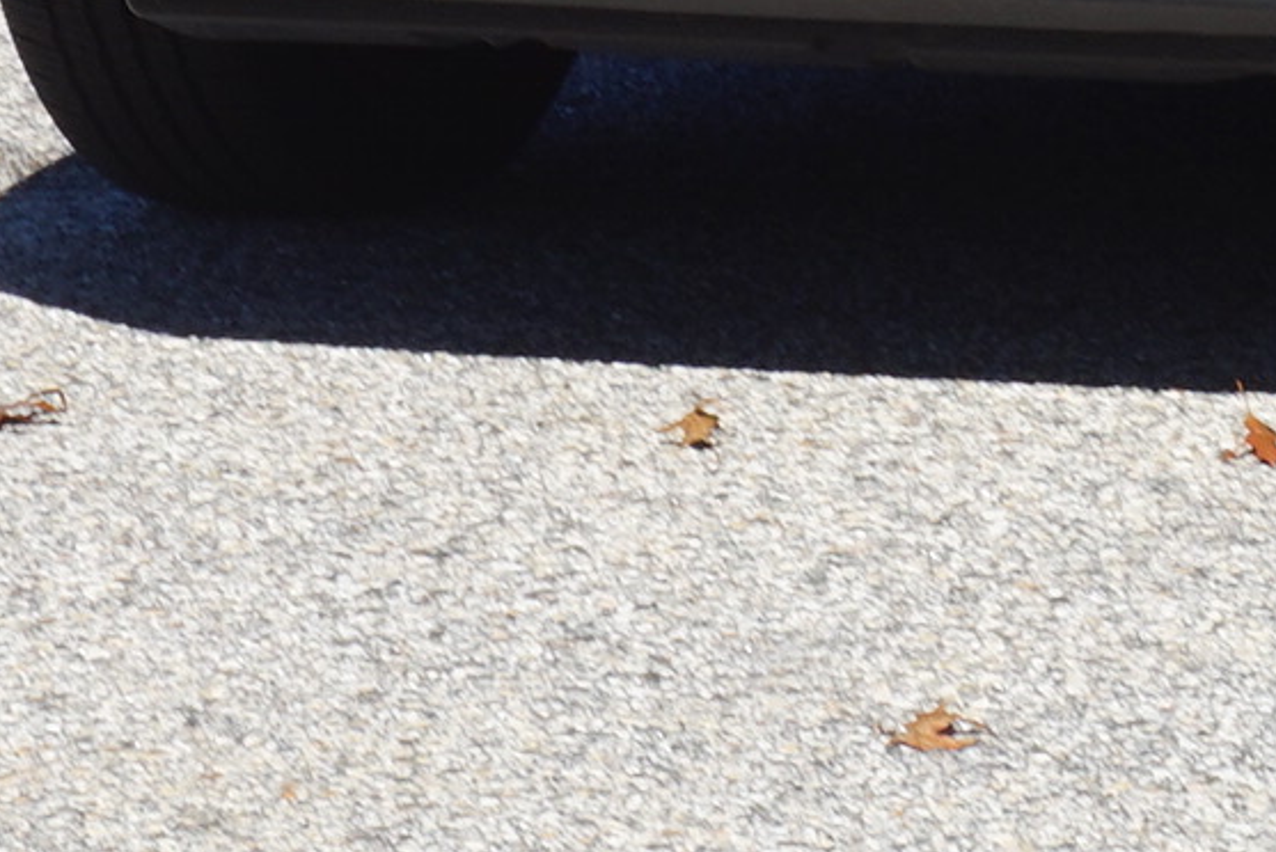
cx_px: 1397
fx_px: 9662
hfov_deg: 7.5
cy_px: -980
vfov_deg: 4.9
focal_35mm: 272
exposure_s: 1/80
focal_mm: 37
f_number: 13
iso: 100
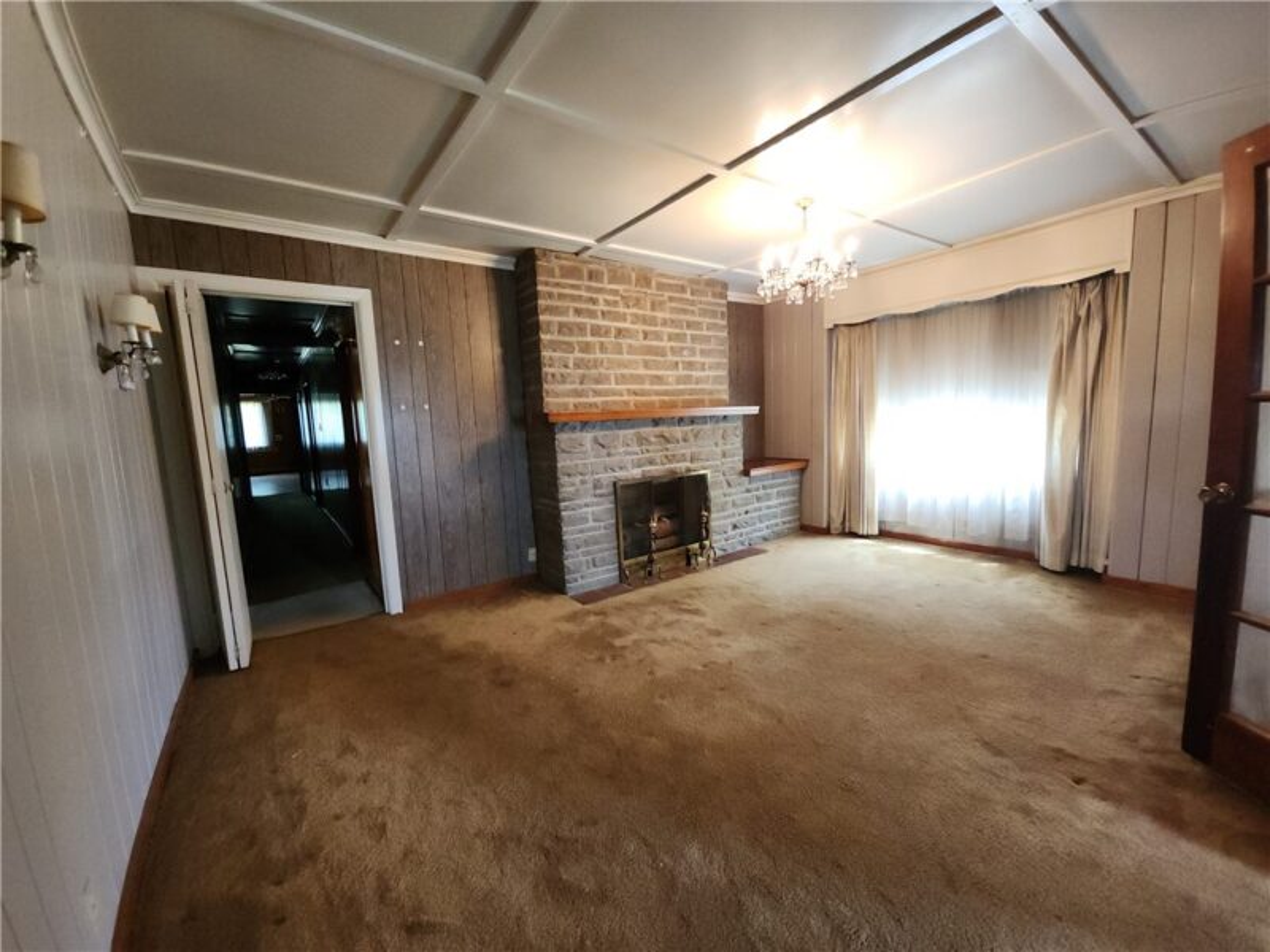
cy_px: 476
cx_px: 635
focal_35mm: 13
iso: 400
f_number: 2.2
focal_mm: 2.2
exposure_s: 1/60
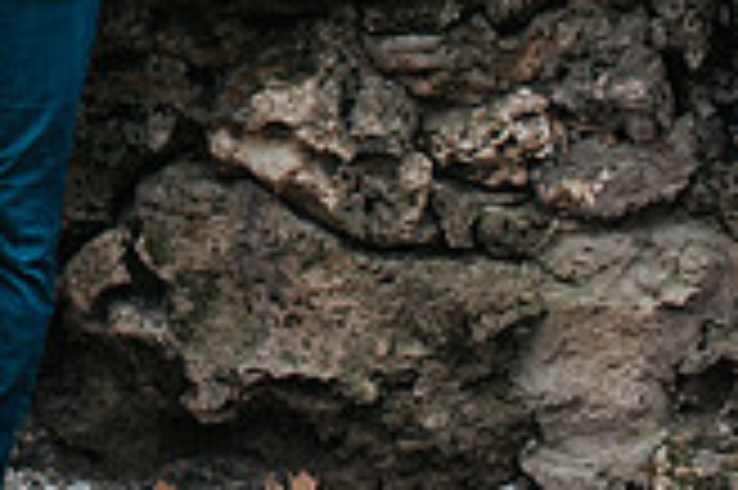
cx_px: -346
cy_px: -326
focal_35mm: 124
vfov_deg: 10.5
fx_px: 2539
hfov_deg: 15.4
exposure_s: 1/400
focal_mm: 35
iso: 560
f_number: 3.2
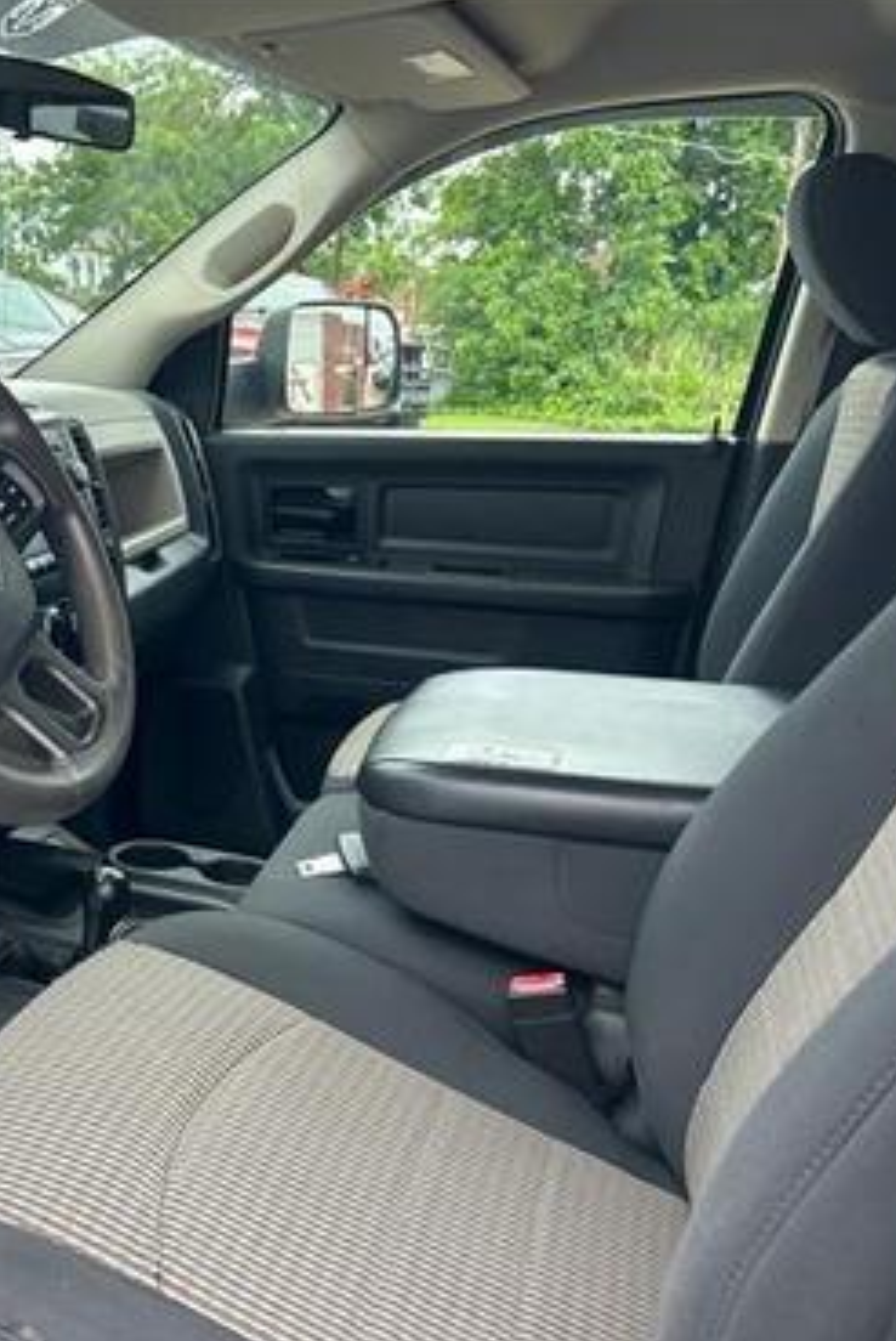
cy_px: 667
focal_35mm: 37
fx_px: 1379
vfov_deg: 51.9
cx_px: 120
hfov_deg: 34.4
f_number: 1.5
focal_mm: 5.7
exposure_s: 1/259
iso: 40
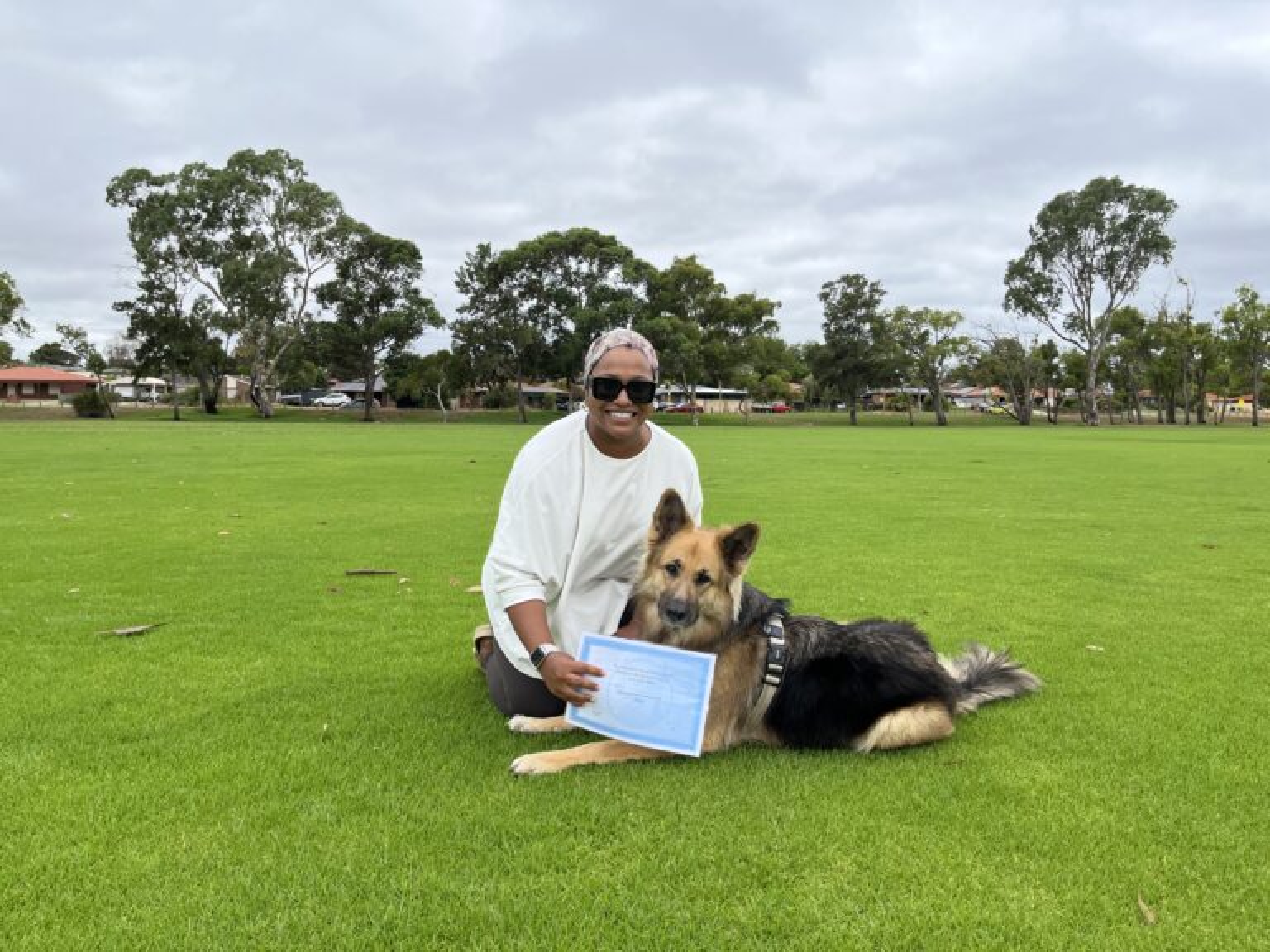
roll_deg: -1.6
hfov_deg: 67.3
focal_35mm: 26
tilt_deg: -2.7
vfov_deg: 53.1
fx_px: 954
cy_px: 476
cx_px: 635
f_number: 1.6
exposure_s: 1/1695
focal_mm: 5.1
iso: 50
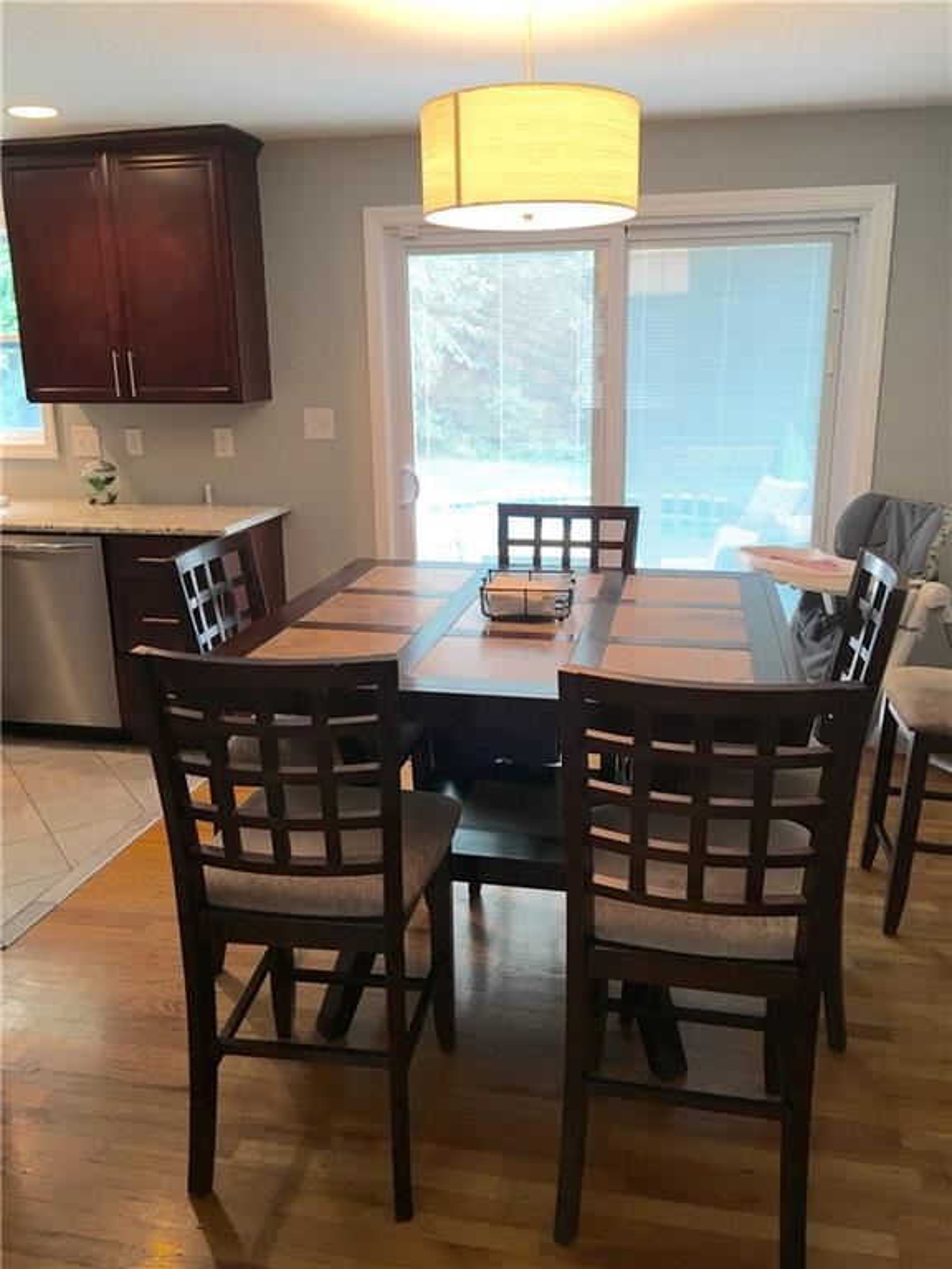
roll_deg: +1.8
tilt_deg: -13.2
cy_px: 634
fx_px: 1063
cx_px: 476
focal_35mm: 29
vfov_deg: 61.7
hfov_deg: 48.2
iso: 32
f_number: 2.2
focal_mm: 4.15
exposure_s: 1/15
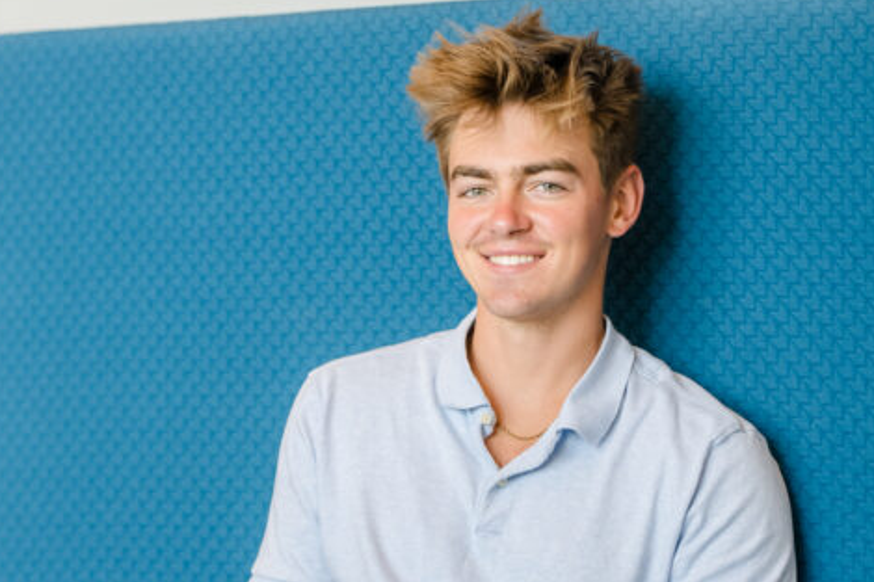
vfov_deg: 6.0
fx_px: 5557
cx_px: 33
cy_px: 488
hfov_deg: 8.9
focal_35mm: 229
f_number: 2.8
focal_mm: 105
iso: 640
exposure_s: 1/200
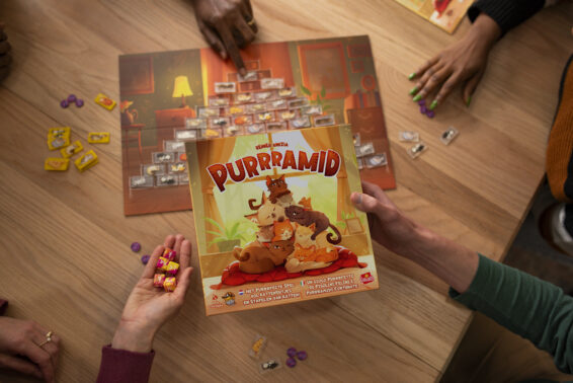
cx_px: 286
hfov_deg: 54.4
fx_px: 557
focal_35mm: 35
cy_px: 192
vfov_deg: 37.9
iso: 1250
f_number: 2.5
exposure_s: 1/400
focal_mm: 35
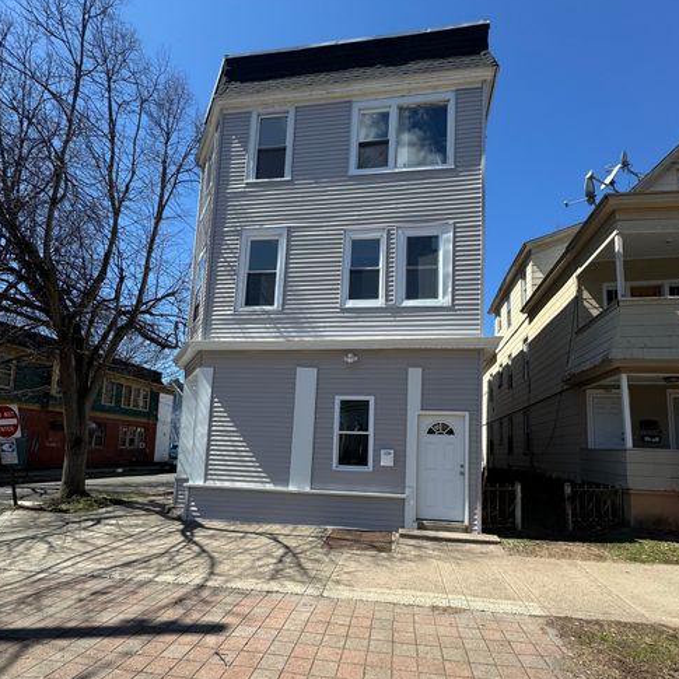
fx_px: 377
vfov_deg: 82.8
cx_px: 344
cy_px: 412
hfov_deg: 84.0
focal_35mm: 17
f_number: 2.2
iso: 50
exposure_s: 1/1567
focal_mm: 2.22
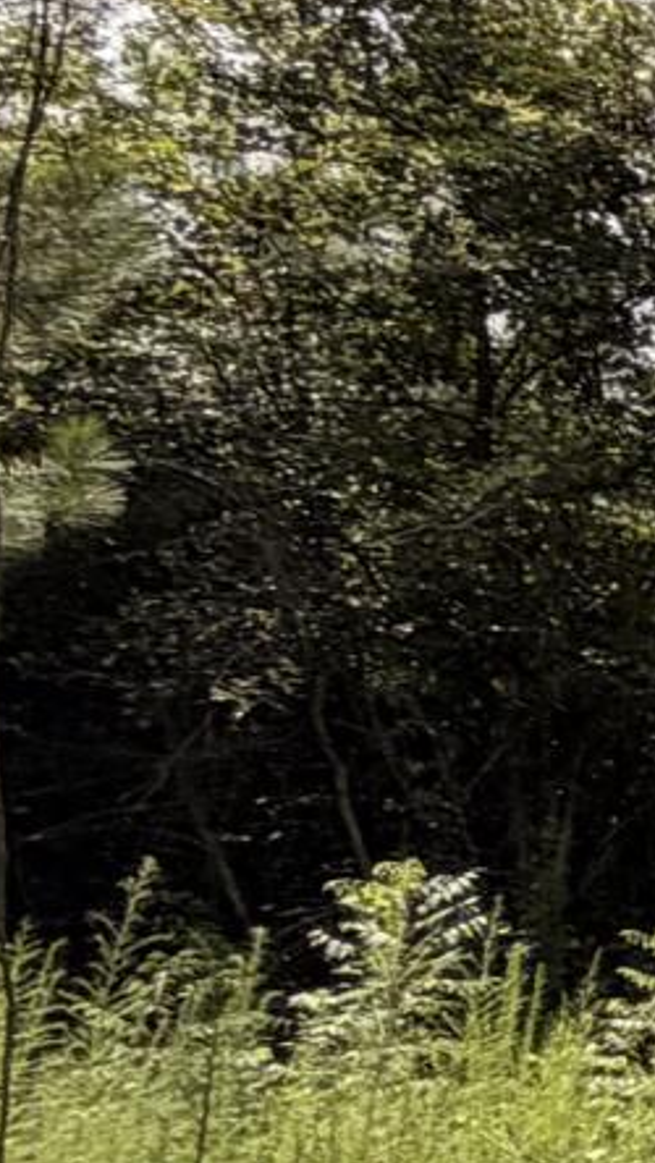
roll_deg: +2.0
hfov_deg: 6.5
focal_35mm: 103
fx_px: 3178
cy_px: 875
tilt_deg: +3.1
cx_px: 3181
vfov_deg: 20.6
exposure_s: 1/770
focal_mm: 2.22
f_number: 2.2
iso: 40
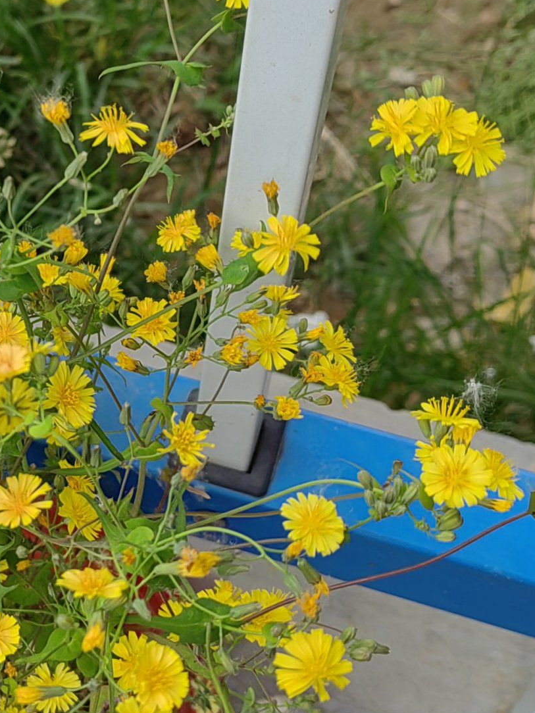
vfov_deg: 28.5
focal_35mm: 68
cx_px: -81
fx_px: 1401
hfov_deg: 20.4
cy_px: 309
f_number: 1.9
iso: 50
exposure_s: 1/127
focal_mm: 5.52
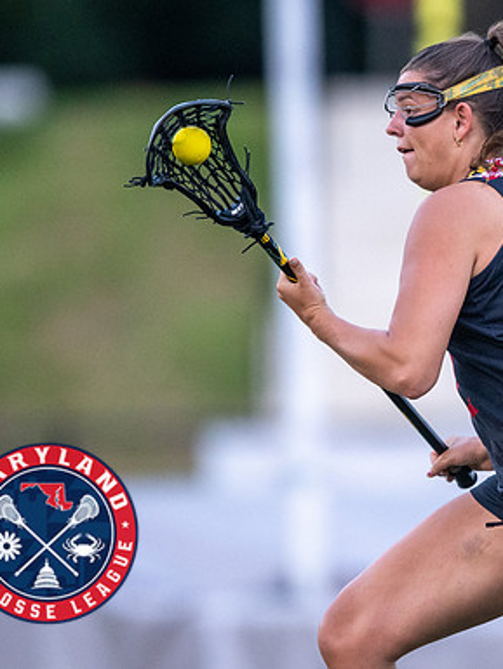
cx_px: 508
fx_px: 17369
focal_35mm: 897
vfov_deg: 2.2
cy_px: 364
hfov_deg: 1.7
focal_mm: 400
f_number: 2.8
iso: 2500
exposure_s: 1/1000
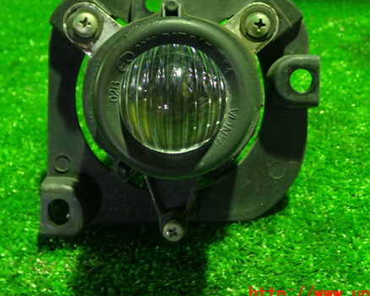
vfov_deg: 34.8
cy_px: 114
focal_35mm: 43
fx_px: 471
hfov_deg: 42.9
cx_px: 186
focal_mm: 5.79
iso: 800
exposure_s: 1/13
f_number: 2.4
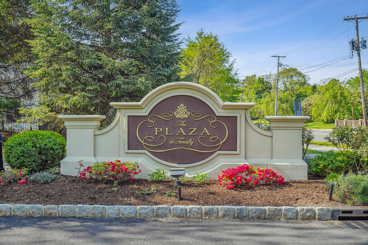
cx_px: 184
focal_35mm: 46
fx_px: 470
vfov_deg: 29.2
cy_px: 122
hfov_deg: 42.7
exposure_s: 1/125
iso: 50
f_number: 4.5
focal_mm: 31
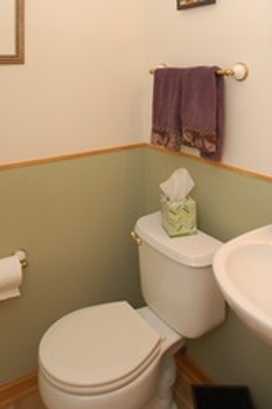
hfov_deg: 40.8
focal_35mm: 32
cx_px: 104
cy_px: 74
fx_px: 363
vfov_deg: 54.2
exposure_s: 1/60
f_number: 4.5
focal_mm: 11
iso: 400
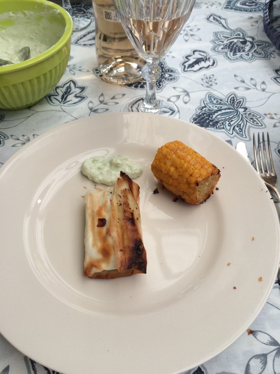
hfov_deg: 48.2
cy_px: 187
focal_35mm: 29
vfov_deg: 61.7
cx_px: 140
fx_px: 313
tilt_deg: -53.9
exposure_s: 1/100
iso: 64
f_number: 2.2
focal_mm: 4.15
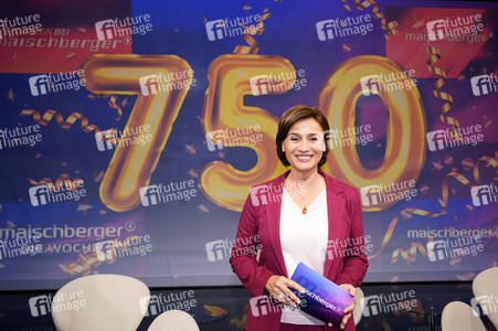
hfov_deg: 54.5
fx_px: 484
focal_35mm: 35
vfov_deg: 37.8
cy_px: 166
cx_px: 249
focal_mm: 35
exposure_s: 1/125
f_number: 5
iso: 2000
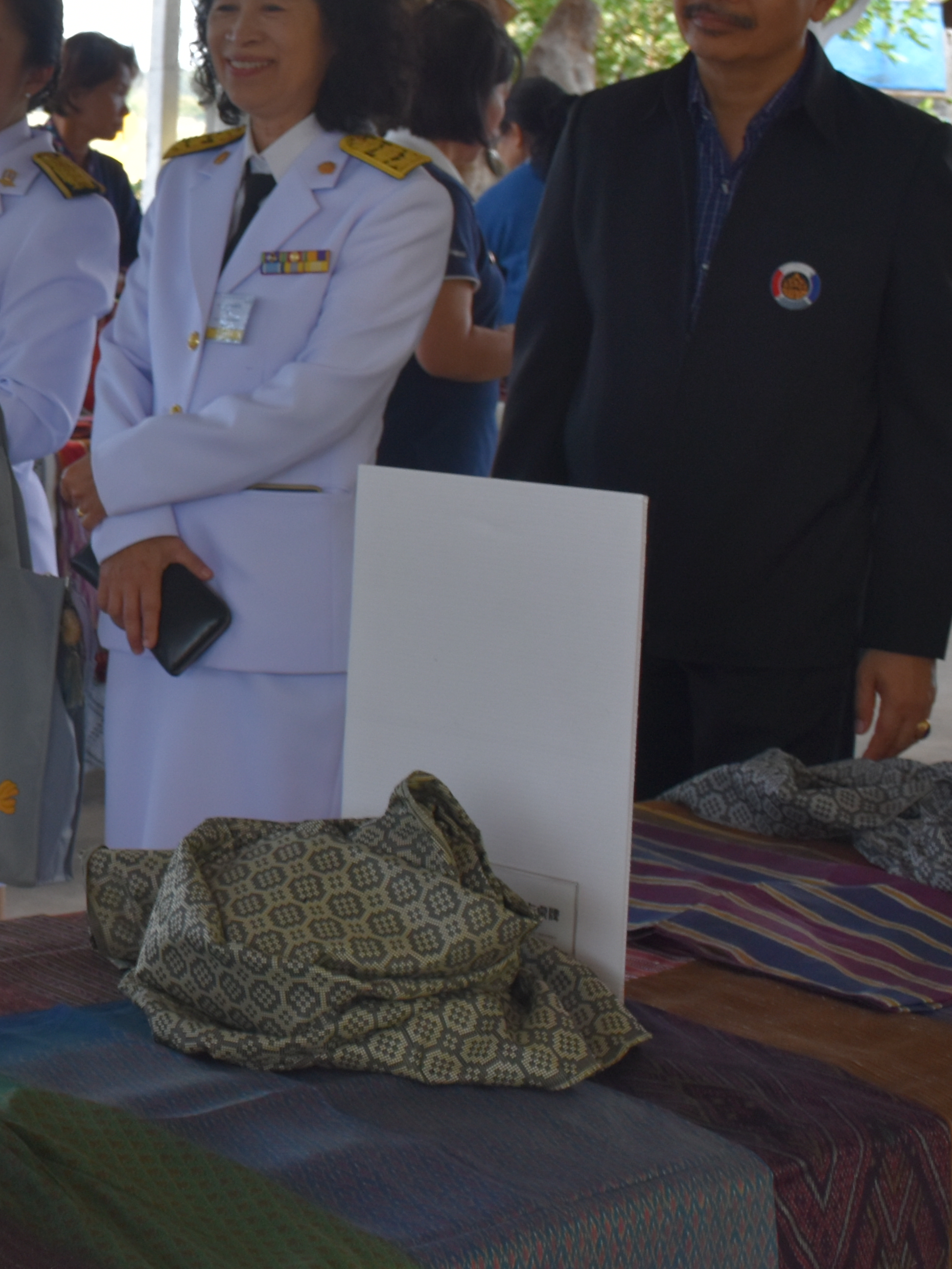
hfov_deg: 15.7
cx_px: -220
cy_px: 366
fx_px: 3304
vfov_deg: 21.6
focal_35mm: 90
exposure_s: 1/160
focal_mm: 27
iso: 400
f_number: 7.1
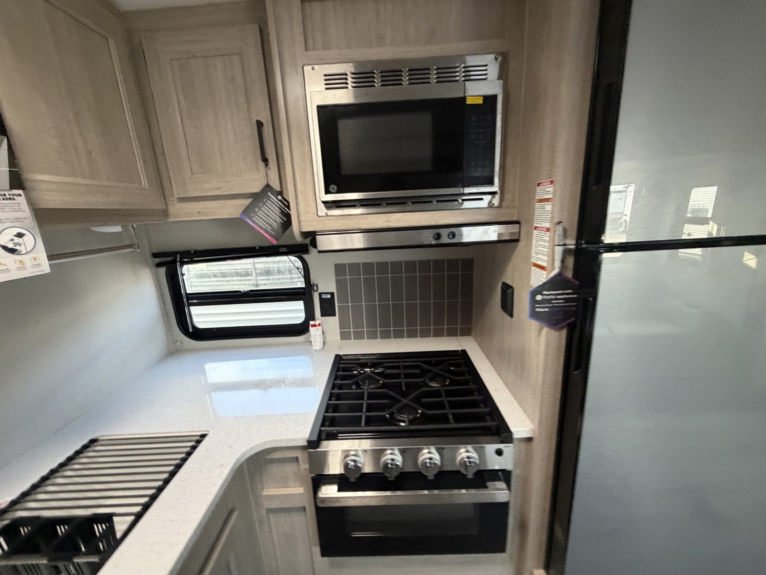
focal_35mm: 14
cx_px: 383
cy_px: 288
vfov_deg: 85.7
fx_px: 310
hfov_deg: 102.1
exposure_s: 1/60
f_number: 2.2
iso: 320
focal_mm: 2.22
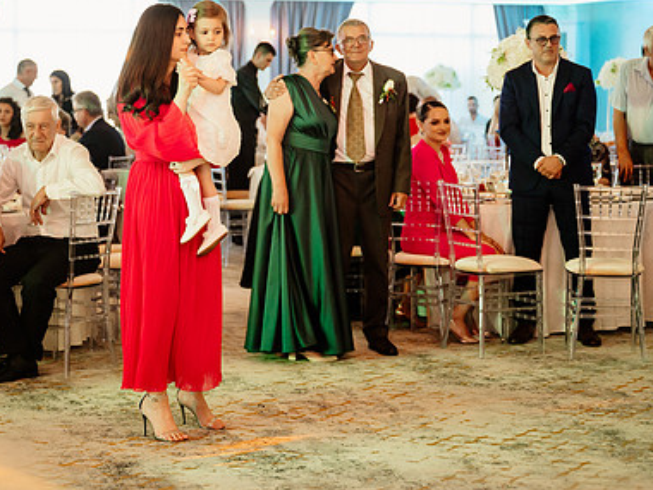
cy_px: 177
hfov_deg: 23.0
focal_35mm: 85
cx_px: 258
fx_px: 1603
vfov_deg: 17.3
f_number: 2.8
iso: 2000
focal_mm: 58
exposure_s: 1/160
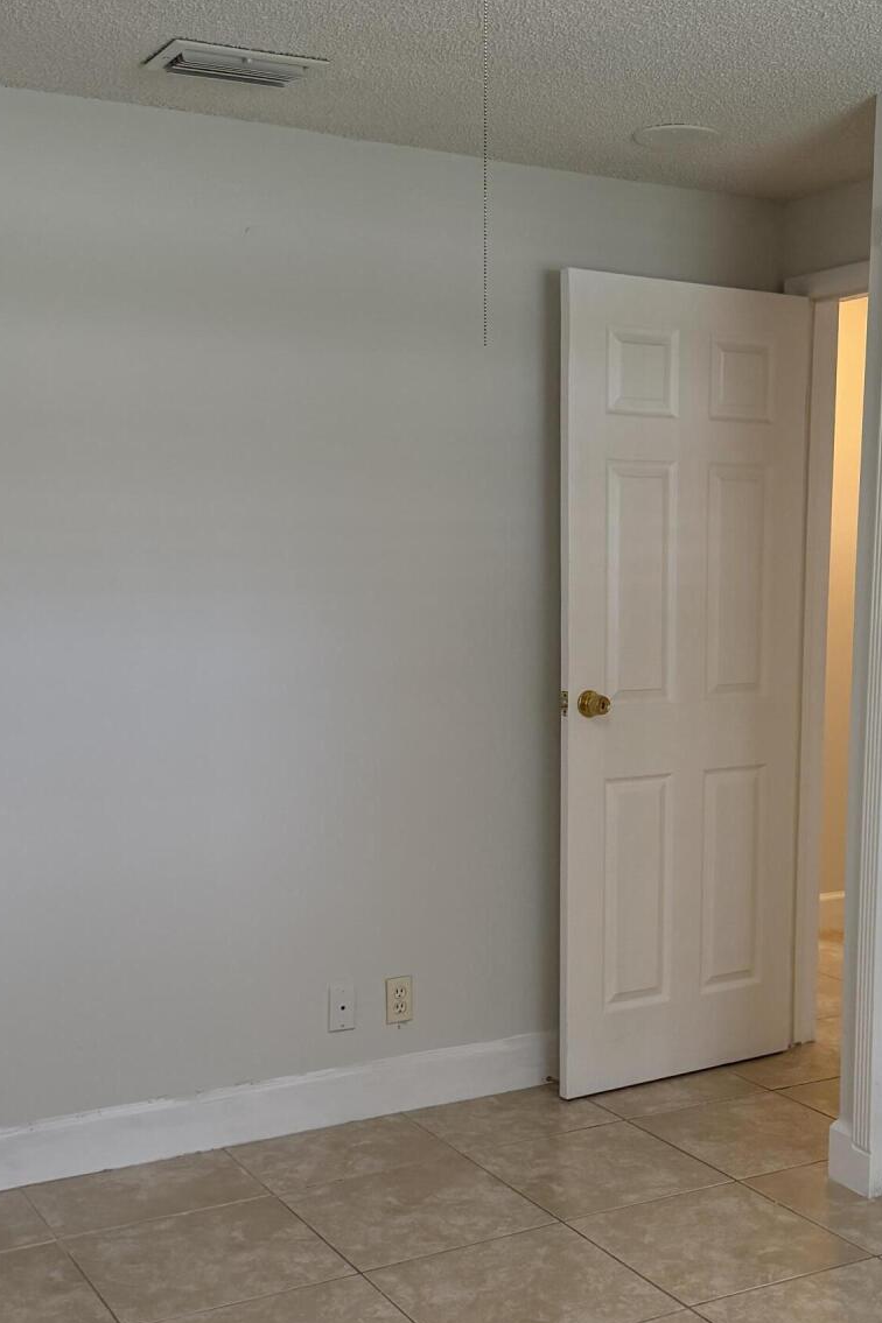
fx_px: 1618
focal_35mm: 44
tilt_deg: -9.3
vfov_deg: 44.2
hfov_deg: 30.3
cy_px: 824
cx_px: 584
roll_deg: -0.3
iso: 200
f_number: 1.78
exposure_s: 1/234
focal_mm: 6.76
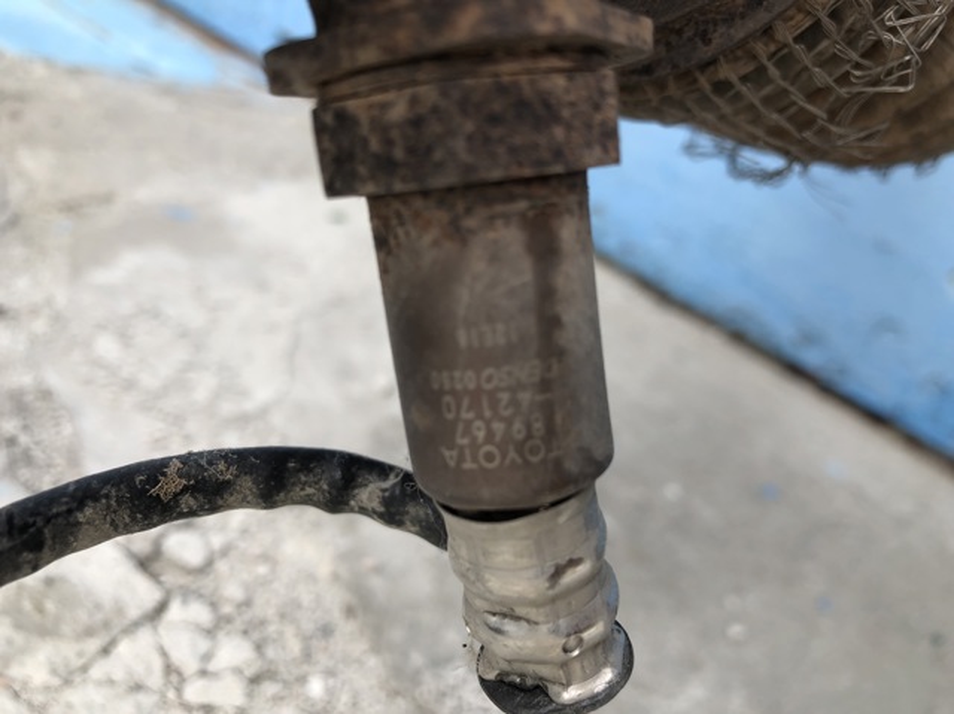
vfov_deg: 49.7
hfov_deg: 63.5
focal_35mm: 28
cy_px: 357
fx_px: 771
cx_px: 477
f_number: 1.8
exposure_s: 1/174
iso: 20
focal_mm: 4
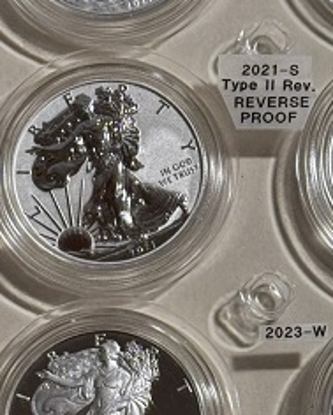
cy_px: 461
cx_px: 108
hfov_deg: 9.5
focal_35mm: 163
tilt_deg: -79.9
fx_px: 2007
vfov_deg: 11.6
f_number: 1.78
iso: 64
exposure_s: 1/60
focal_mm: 6.76
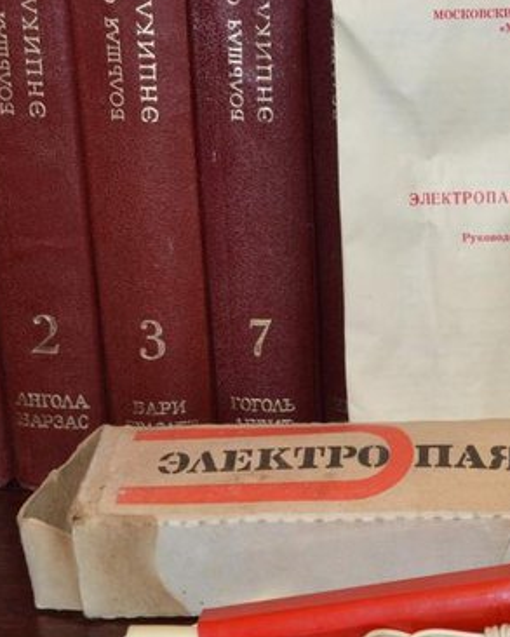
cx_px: 592
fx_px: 1509
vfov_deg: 23.8
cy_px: 353
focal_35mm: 80
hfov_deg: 18.3
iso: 800
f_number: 9
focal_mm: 26
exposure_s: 1/15
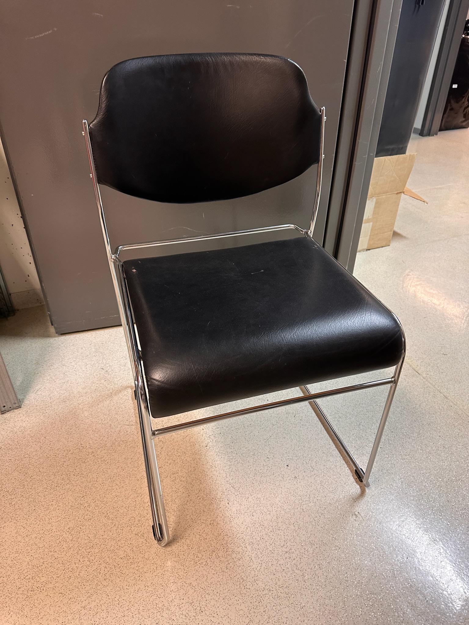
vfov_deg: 71.6
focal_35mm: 24
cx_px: 234
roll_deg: -1.2
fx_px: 434
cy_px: 312
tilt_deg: -32.4
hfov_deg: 56.8
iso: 200
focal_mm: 6.86
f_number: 1.78
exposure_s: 1/50
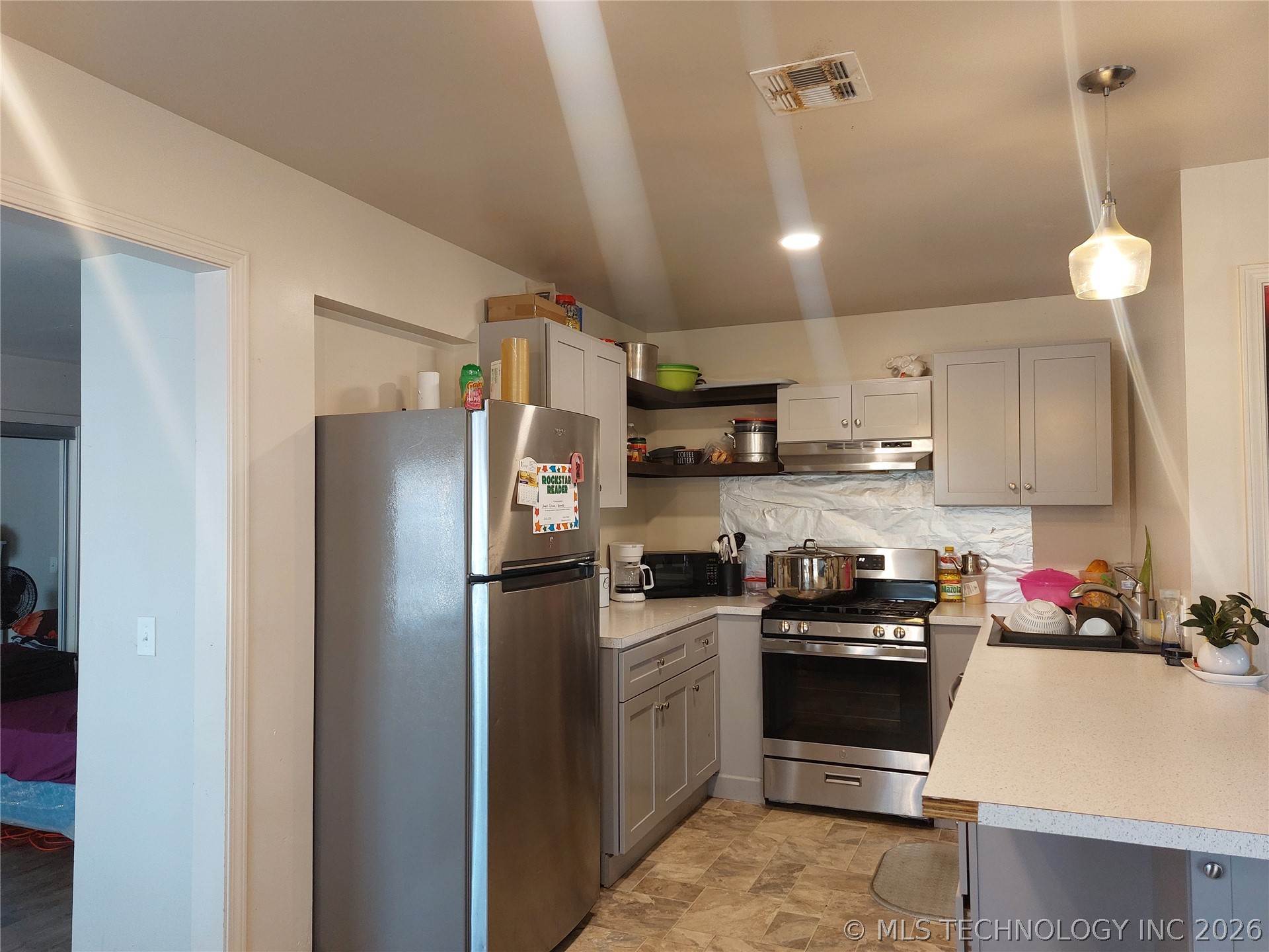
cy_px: 476
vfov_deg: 56.8
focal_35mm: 24
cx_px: 634
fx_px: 880
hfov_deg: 71.6
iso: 200
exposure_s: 1/60
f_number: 1.8
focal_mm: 5.23
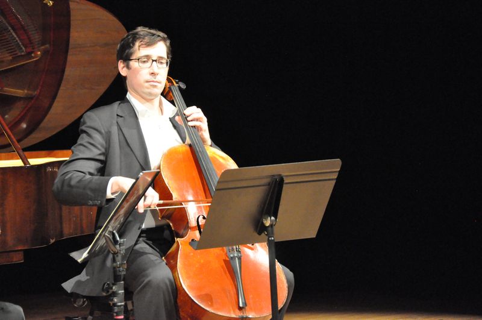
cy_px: 160
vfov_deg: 8.7
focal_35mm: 158
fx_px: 2106
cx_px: 241
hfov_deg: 13.1
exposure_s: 1/50
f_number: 5.6
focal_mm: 105
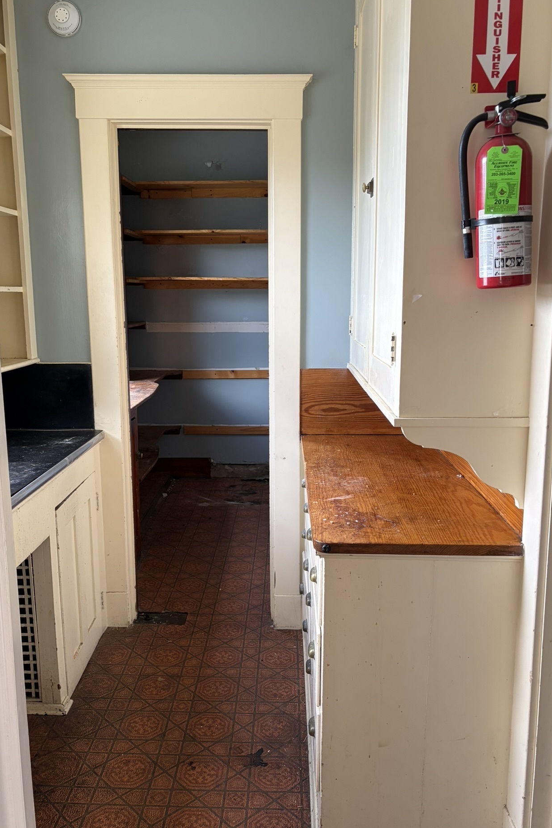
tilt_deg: -9.1
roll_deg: +0.8
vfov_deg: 61.9
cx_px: 265
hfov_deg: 43.6
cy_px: 417
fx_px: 690
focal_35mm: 30
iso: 125
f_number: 1.6
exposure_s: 1/104
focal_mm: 5.96
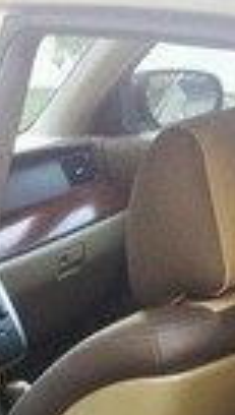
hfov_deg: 10.4
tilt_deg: -31.8
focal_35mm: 115
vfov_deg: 16.9
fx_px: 1268
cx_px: 272
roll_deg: +8.7
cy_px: 622
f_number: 2.2
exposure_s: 1/100
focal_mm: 4.15
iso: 50
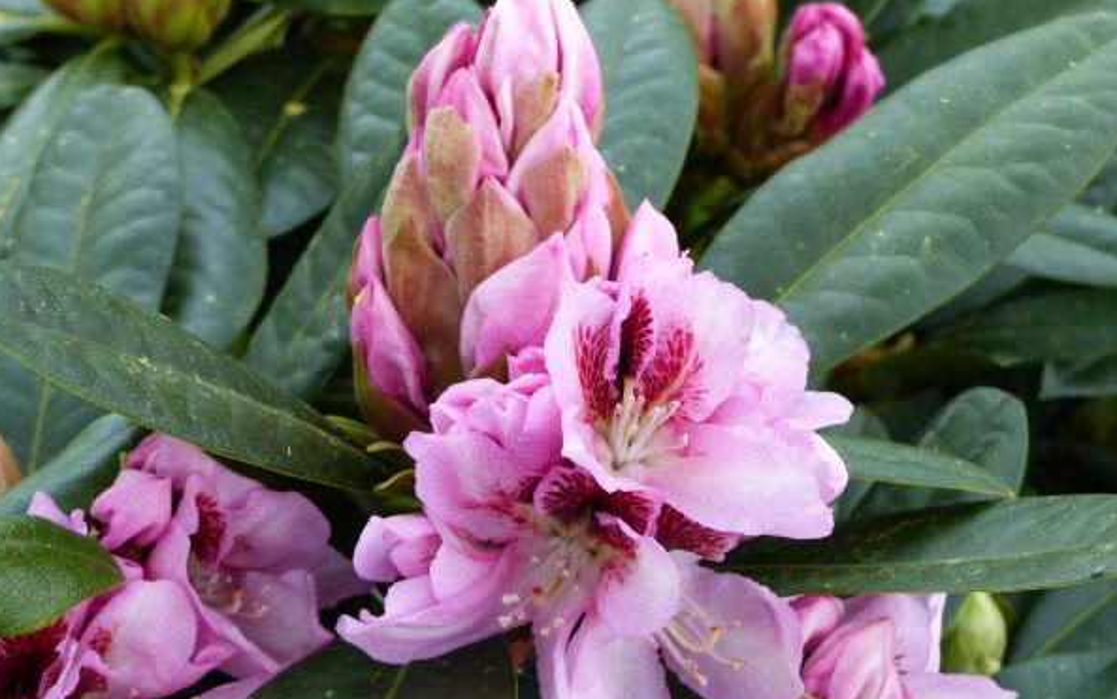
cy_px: 358
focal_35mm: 74
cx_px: 556
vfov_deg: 17.6
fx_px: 2253
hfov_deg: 27.8
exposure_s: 1/160
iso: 100
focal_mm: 12.5
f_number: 4
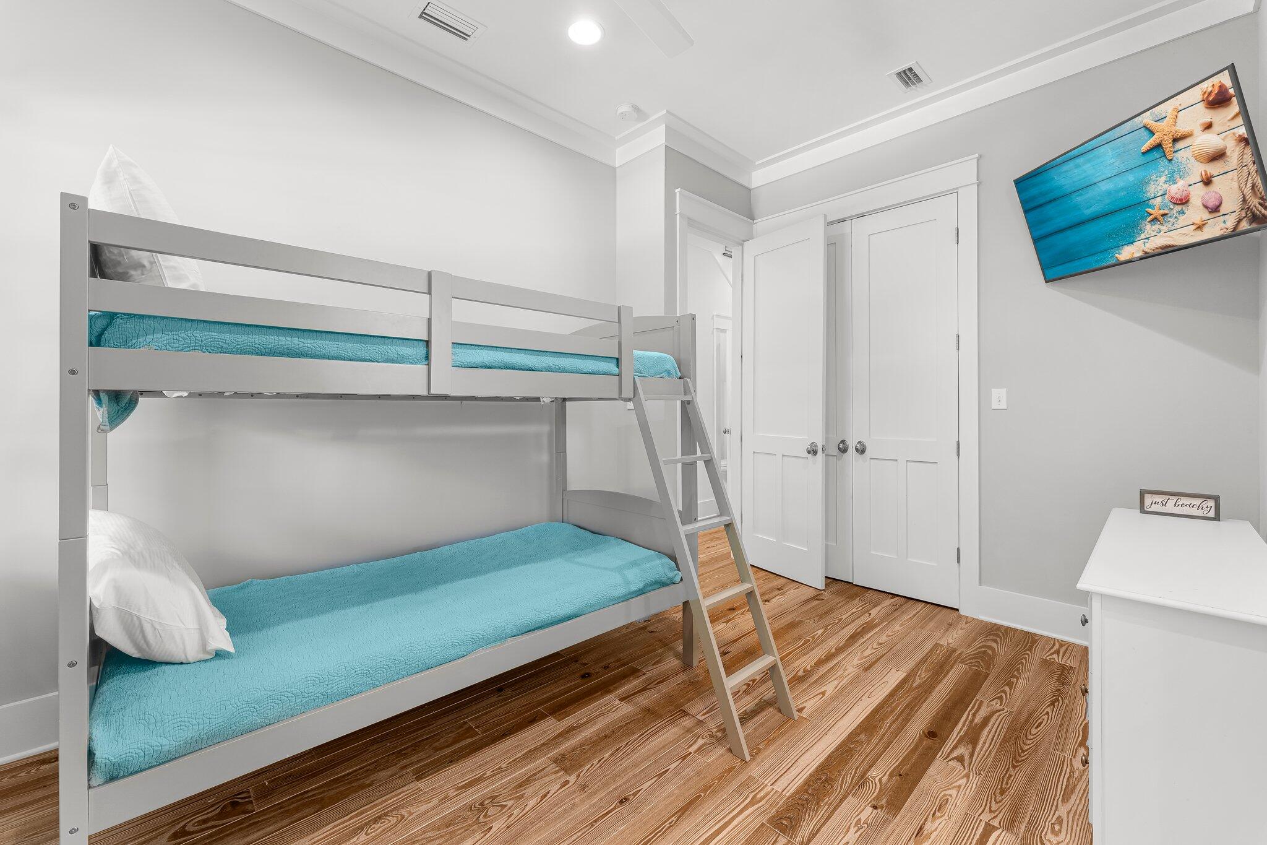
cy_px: 422
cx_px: 634
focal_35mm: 14
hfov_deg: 104.3
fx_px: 493
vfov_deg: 81.2
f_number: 8
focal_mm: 14
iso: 400
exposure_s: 1/4
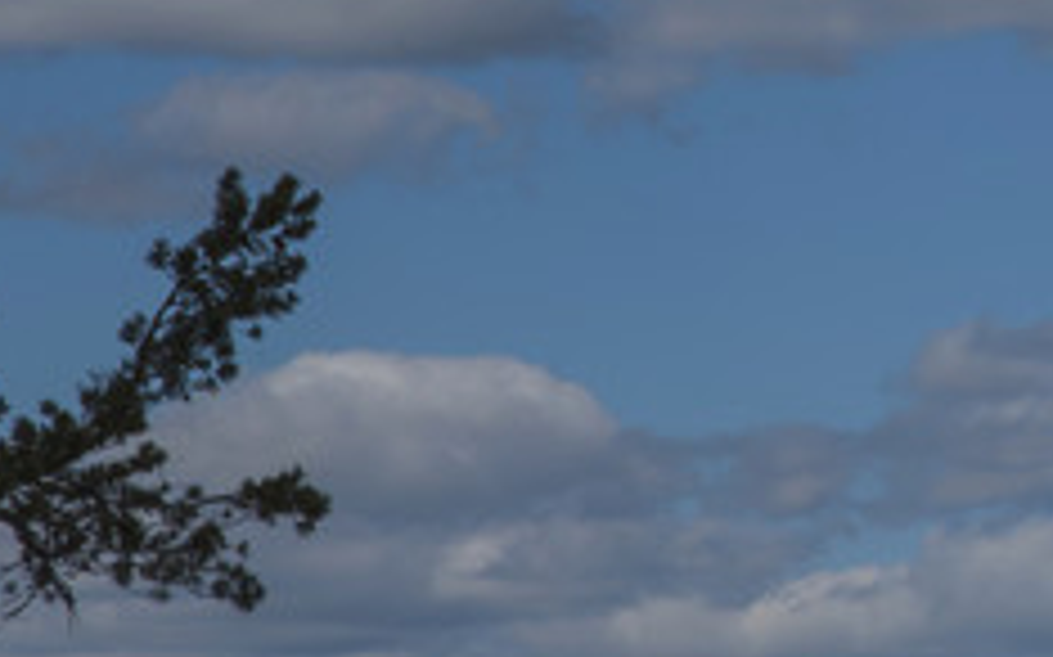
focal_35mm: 275
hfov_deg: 7.5
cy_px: -119
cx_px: 1674
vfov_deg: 4.8
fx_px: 7888
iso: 100
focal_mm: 70
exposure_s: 1/80
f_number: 22
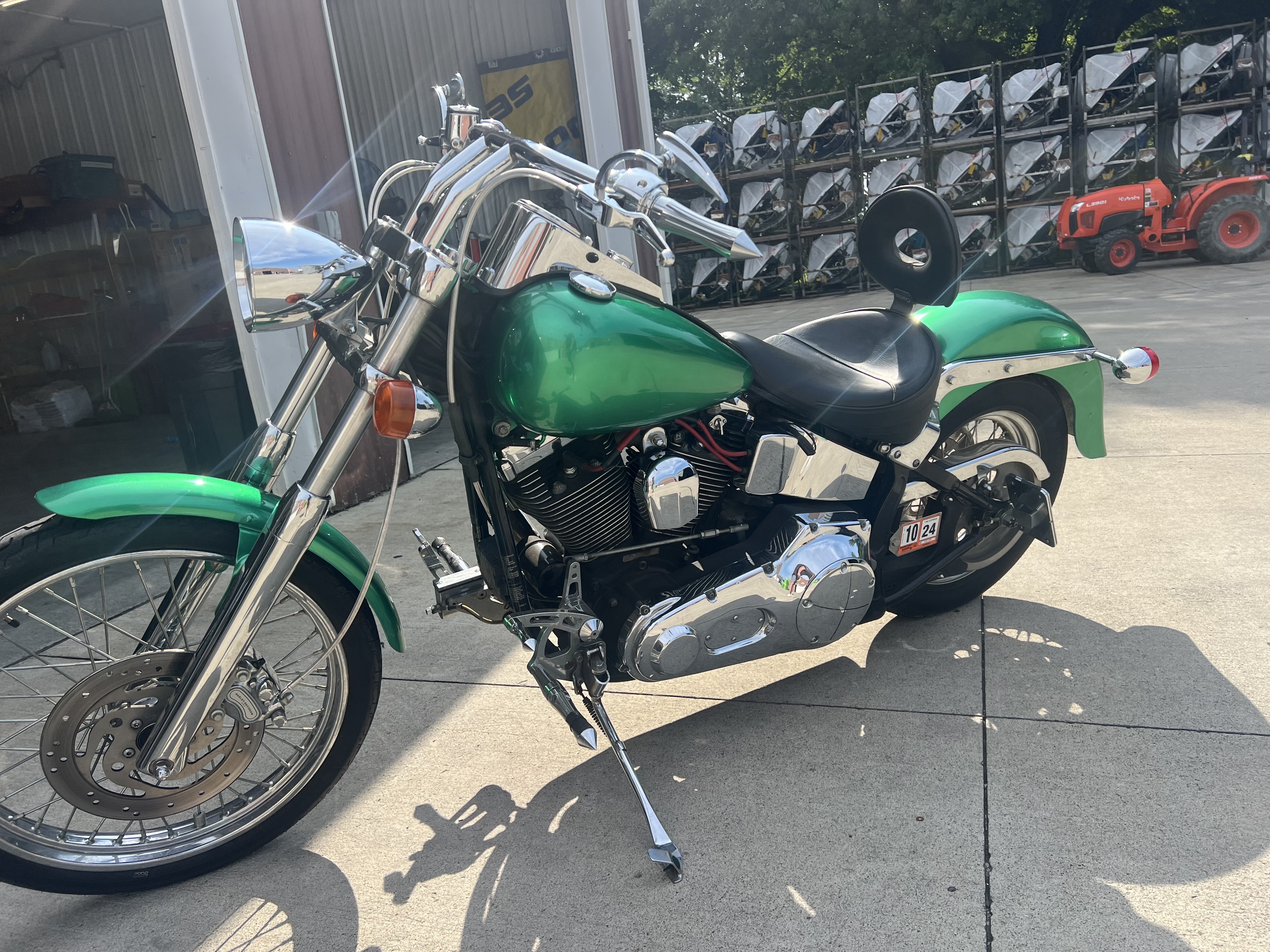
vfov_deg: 53.1
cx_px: 635
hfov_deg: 67.3
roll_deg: +8.7
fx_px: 954
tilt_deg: -13.5
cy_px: 476
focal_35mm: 26
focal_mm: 5.7
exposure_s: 1/2841
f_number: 1.5
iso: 50
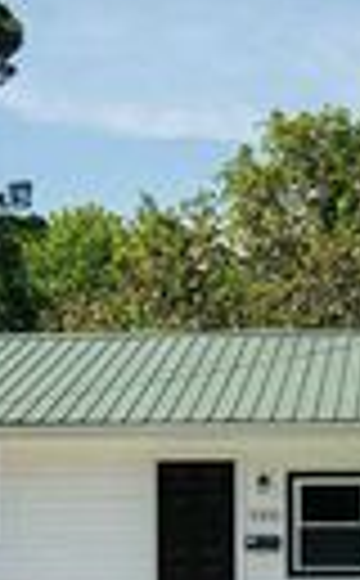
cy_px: 648
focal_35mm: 103
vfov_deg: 19.4
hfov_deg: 12.5
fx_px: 1626
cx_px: 368
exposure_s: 1/800
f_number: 7.1
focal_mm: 24
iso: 320
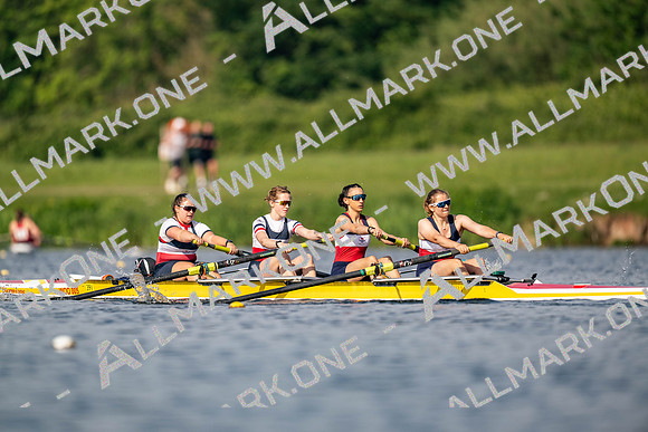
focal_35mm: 600
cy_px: 216
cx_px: 324
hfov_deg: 3.4
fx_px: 10802
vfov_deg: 2.3
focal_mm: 600
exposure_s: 1/2500
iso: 220
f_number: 4
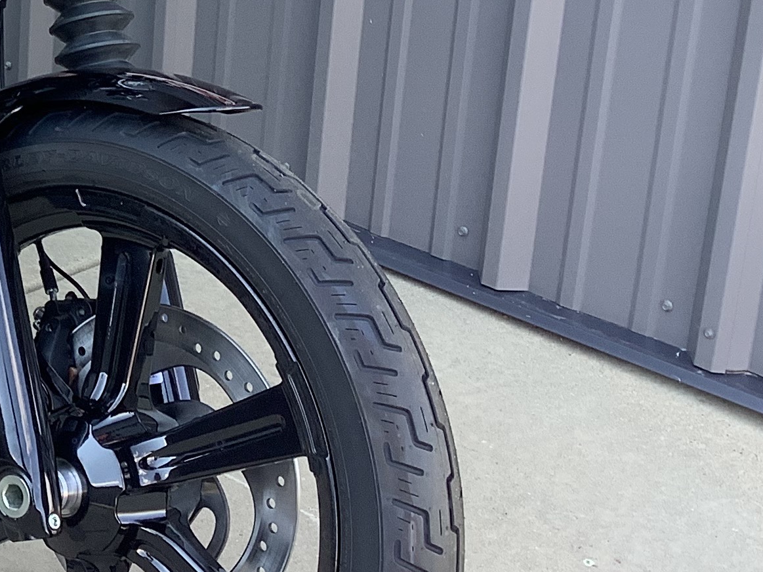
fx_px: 1917
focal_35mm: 87
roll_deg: -0.7
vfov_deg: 16.7
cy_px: 31
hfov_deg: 20.8
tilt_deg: -18.8
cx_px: -188
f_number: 2.4
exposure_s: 1/100
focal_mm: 3.3
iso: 40
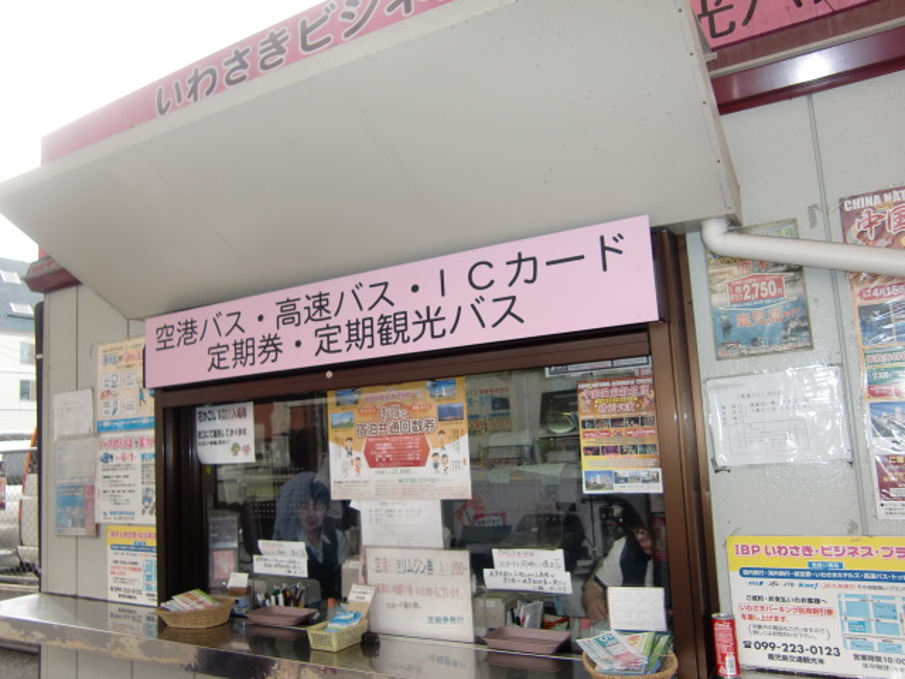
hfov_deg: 63.4
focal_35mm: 28
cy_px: 340
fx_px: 732
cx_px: 452
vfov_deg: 49.7
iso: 64
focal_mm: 4.9
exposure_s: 1/160
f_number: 2.6
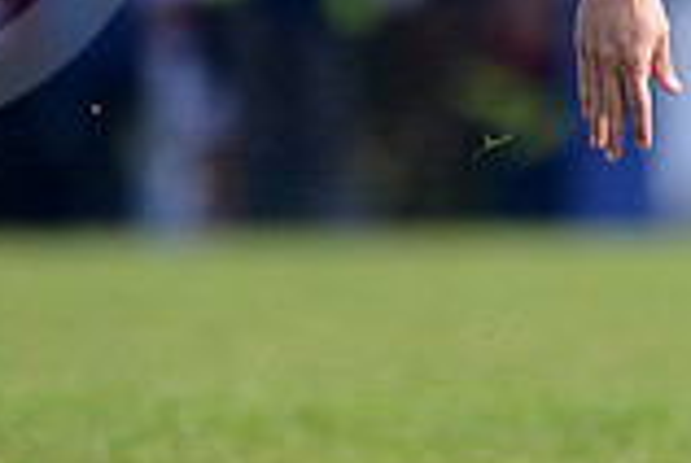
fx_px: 29615
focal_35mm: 1540
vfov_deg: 0.9
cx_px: 608
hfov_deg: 1.3
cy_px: -173
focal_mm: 420
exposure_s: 1/1600
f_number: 4
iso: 560
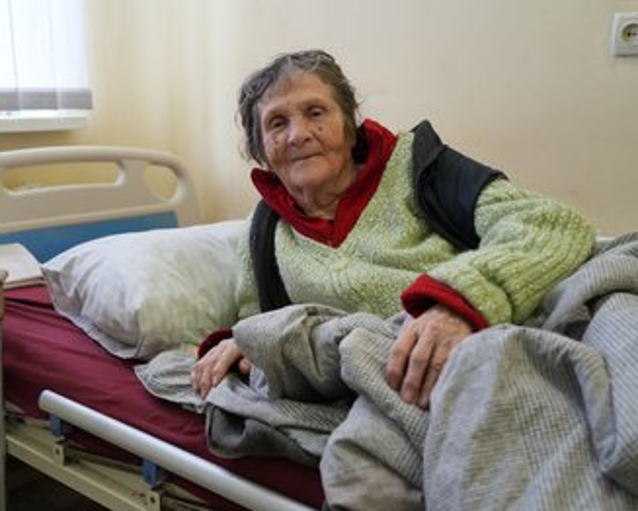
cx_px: 256
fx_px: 737
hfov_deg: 46.6
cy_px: 258
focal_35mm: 39
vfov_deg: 38.3
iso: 800
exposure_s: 1/60
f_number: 4
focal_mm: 34
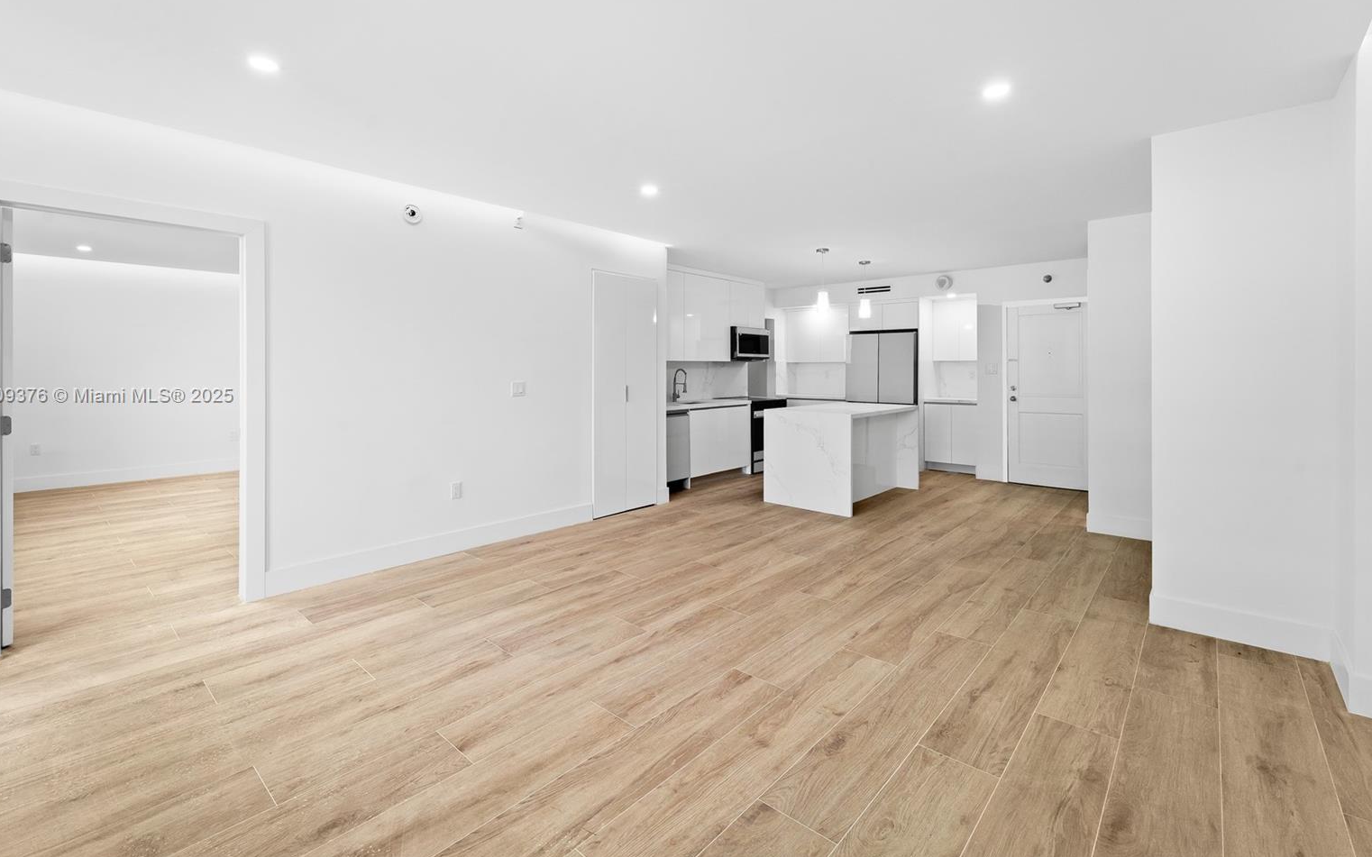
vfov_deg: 74.7
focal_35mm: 15
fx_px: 561
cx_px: 665
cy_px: 397
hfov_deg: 101.4
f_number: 11
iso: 320
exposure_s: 1/3
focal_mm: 14
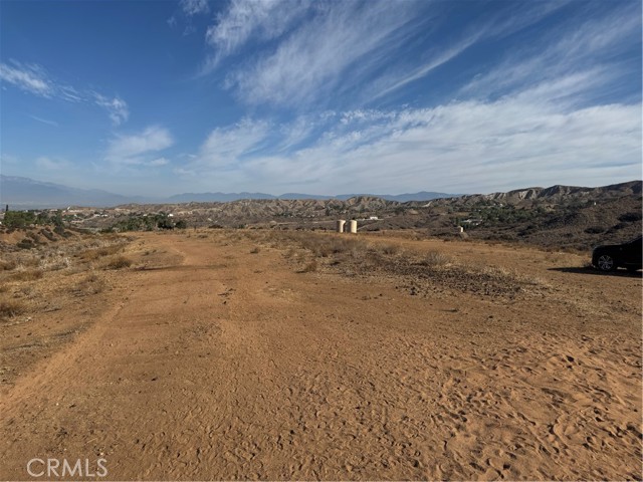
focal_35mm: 24
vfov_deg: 56.8
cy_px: 241
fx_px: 446
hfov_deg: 71.6
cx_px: 322
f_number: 1.78
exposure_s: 1/7937
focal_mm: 6.76
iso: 80
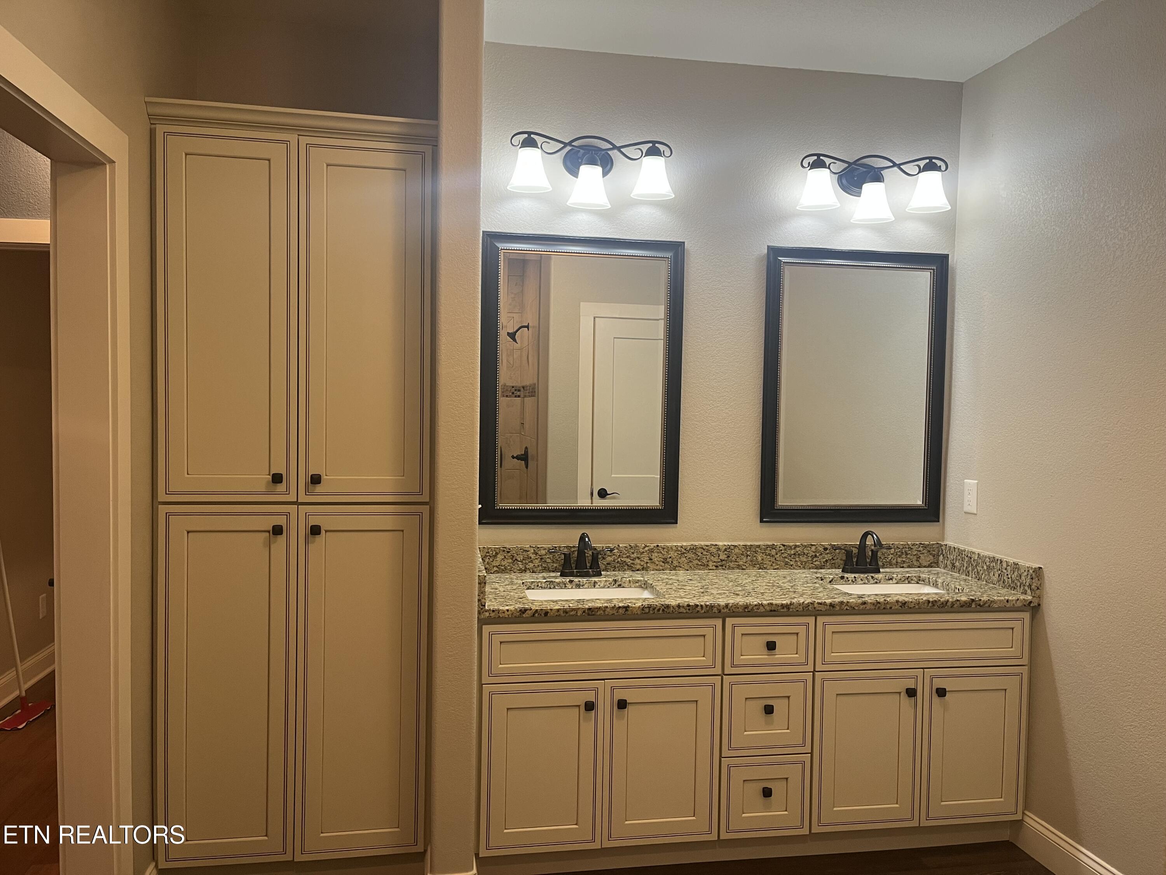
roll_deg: -0.5
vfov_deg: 53.1
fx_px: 876
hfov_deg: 67.3
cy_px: 438
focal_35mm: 26
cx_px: 583
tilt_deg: -3.2
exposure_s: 1/60
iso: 100
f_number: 1.6
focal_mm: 5.1
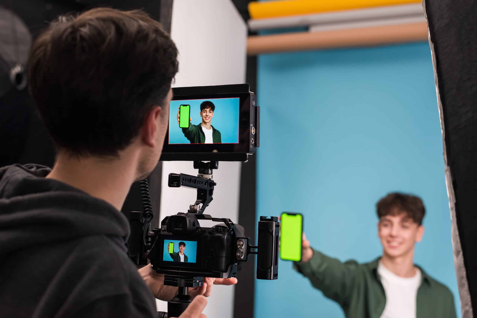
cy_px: 159
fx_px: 663
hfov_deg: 39.6
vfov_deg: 27.0
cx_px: 238
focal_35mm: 50
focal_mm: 50
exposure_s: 1/250
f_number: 3.5
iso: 800
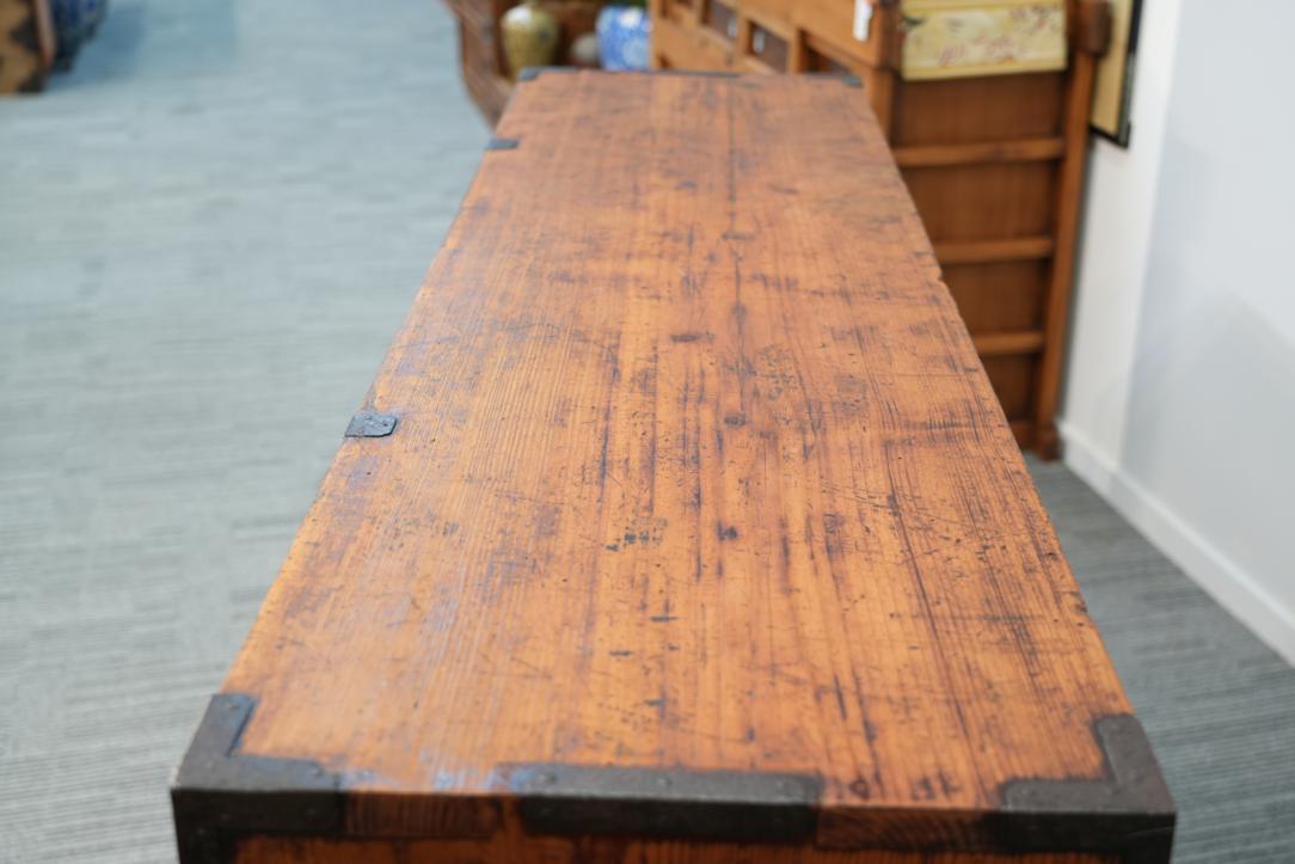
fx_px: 1547
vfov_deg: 31.2
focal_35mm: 43
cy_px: 432
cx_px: 648
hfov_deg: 45.4
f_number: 4
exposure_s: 1/50
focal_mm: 43
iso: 1000
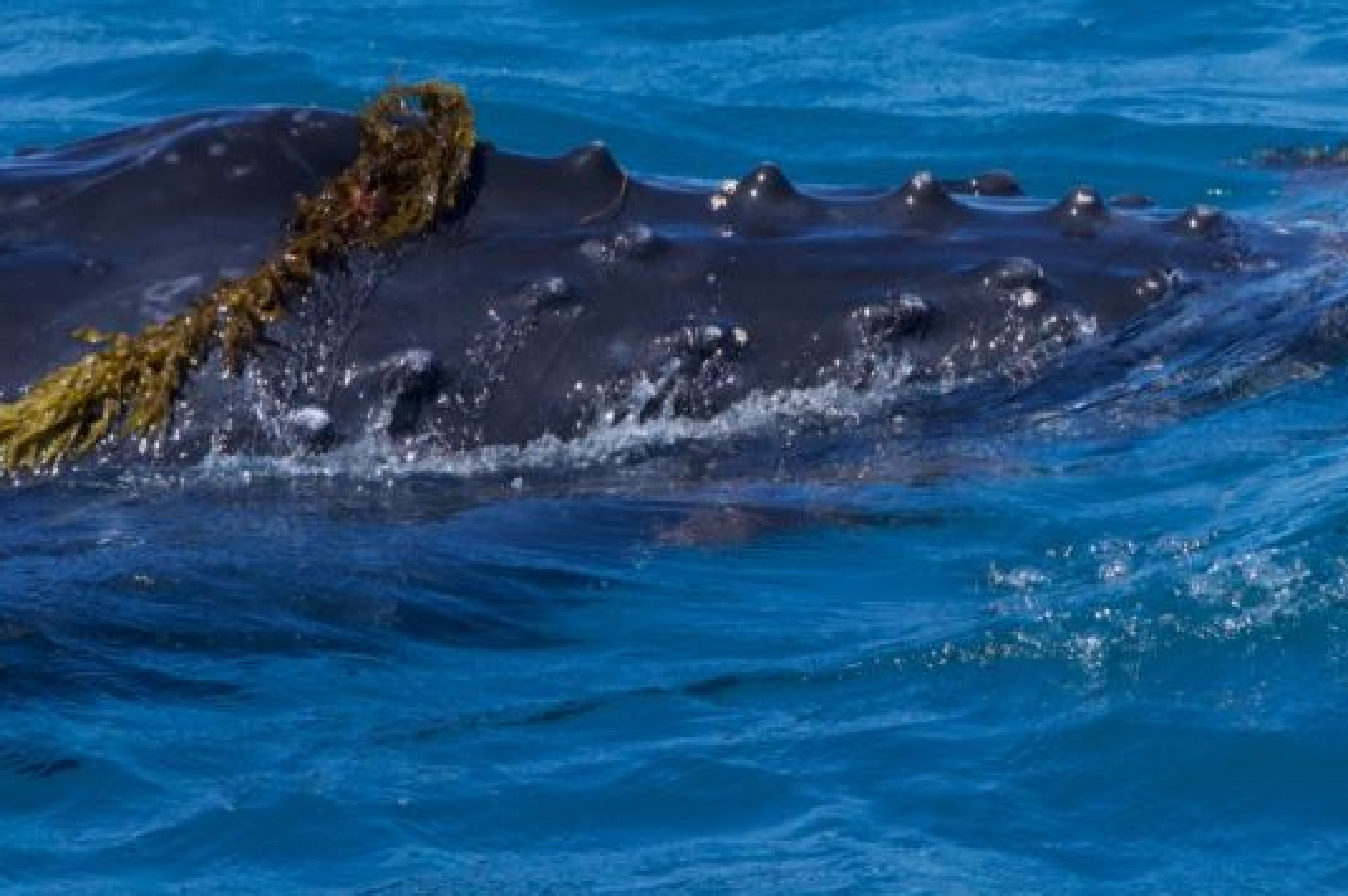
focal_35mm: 766
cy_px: 303
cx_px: 539
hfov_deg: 2.7
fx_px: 28664
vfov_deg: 1.8
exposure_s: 1/3200
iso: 1600
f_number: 8
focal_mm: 512
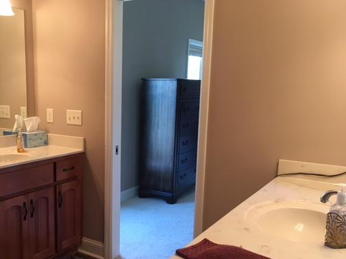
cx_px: 126
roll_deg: -0.2
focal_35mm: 37
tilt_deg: -11.4
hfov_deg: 49.6
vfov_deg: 38.5
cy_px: 156
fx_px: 370
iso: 64
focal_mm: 4.15
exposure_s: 1/30
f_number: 2.2
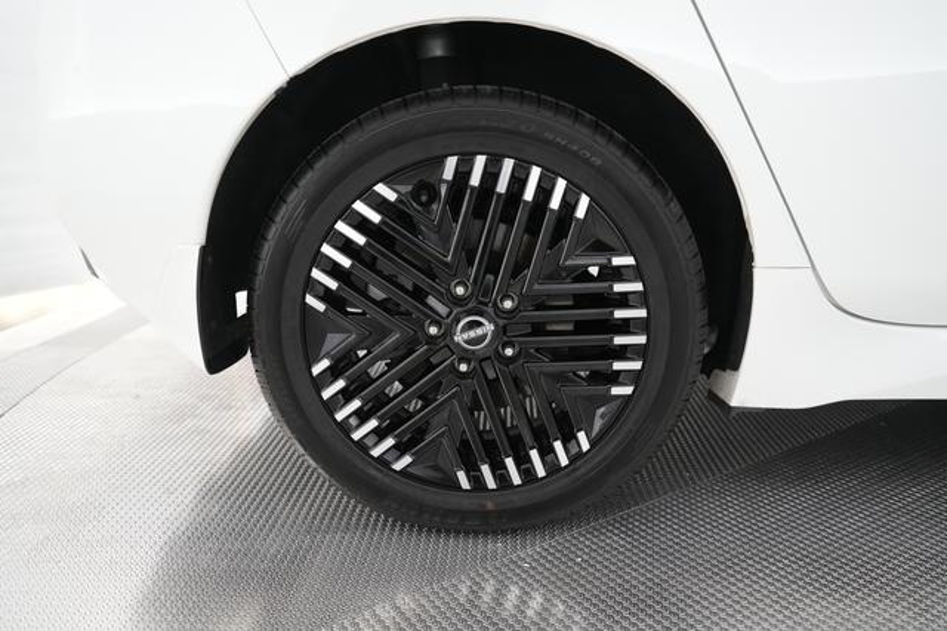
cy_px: 316
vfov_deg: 46.4
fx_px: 736
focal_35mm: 28
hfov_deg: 65.5
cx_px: 474
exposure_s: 1/320
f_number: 2.8
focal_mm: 28
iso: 4000
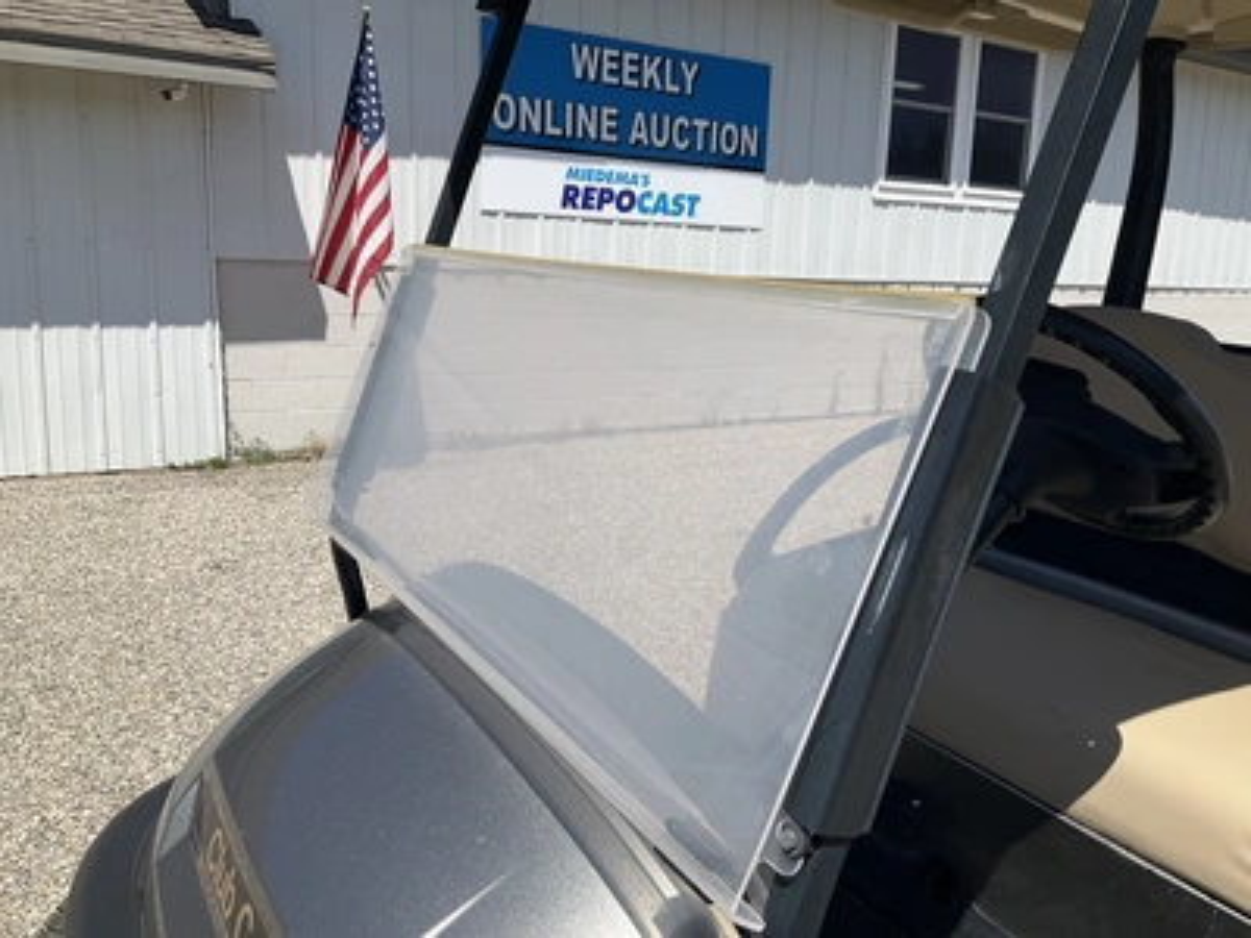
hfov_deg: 61.7
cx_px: 626
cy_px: 469
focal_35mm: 29
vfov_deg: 48.2
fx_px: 1048
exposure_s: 1/2667
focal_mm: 3
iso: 25
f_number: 1.8
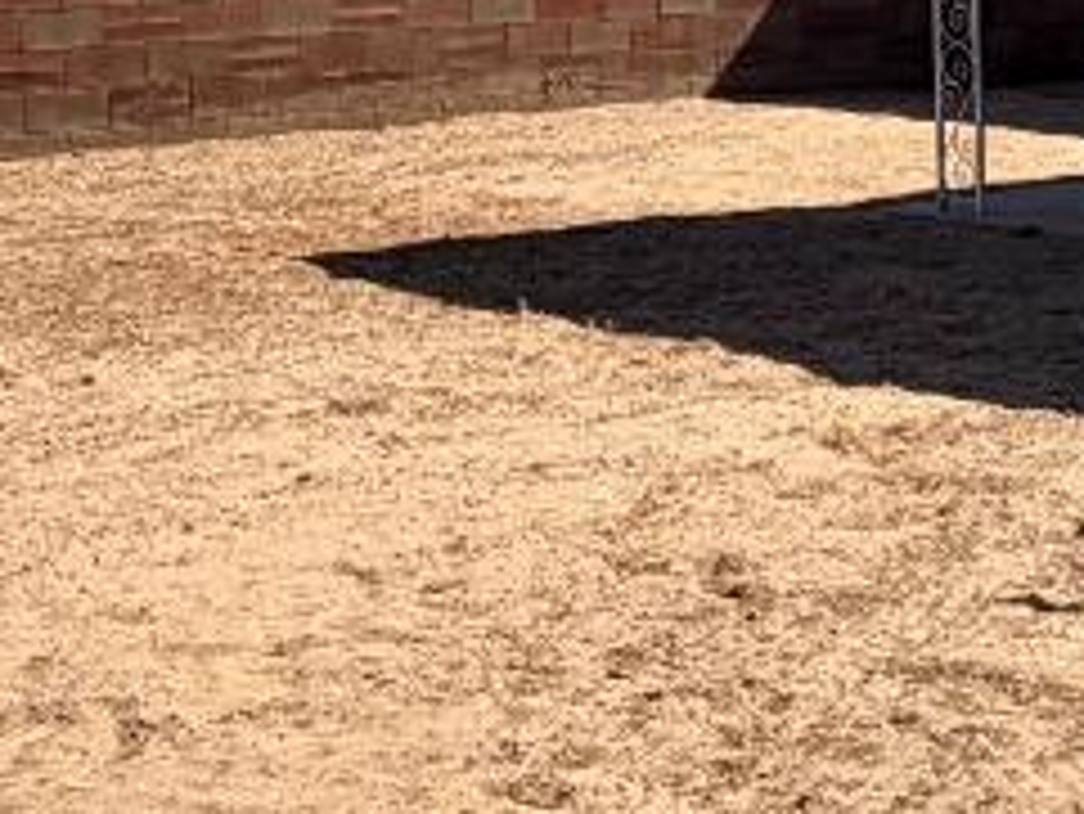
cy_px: -38
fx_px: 2726
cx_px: 1430
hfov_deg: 20.4
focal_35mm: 87
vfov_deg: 16.6
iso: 20
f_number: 2.2
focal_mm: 2.22
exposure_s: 1/928
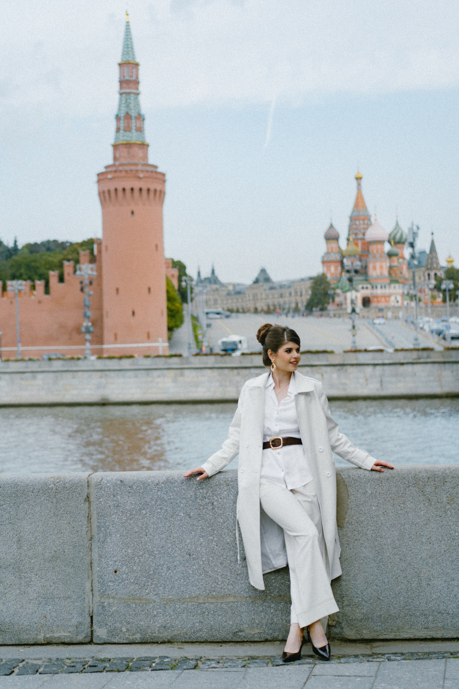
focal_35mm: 55
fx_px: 1052
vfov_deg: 36.2
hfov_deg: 24.6
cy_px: 344
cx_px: 230
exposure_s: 1/1000
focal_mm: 55
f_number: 2.5
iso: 125
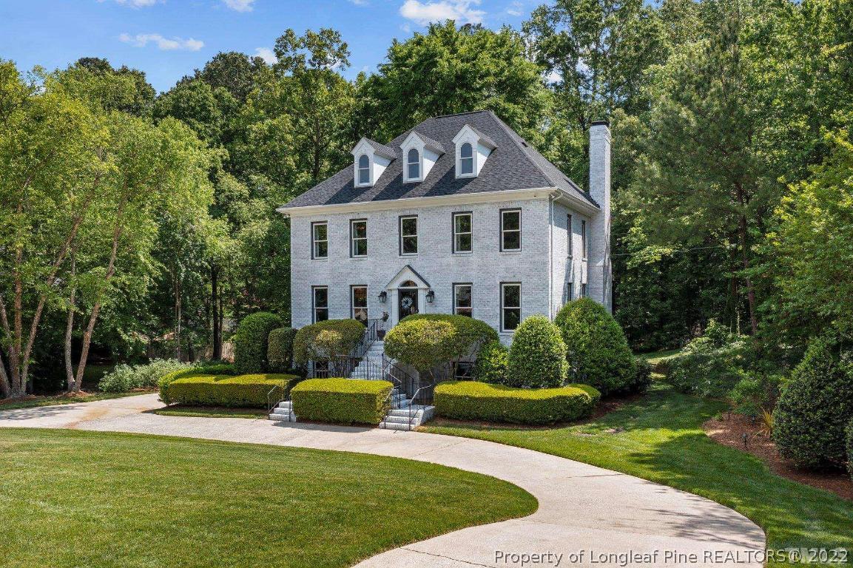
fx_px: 663
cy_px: 284
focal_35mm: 28
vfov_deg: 46.4
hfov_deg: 65.5
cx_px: 426
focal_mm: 10.26
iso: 100
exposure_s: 1/400
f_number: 5.6
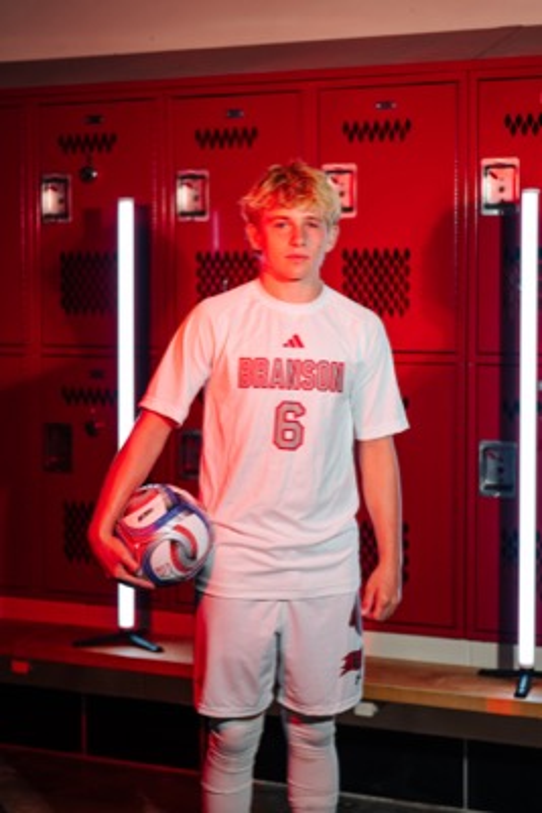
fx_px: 1579
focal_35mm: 70
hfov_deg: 19.5
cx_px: 271
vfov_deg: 28.8
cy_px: 406
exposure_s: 1/250
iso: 125
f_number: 2.8
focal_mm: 70
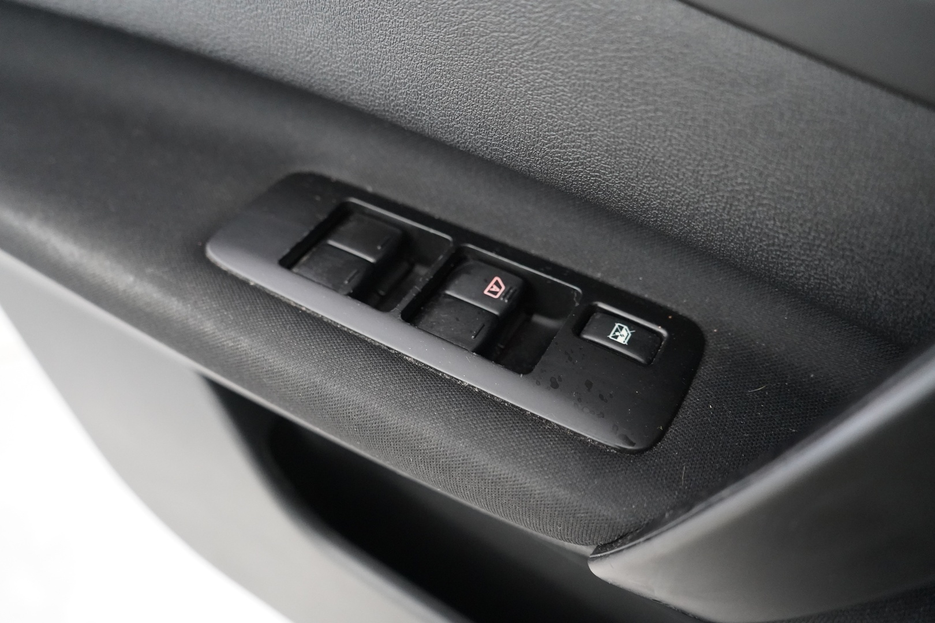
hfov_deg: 65.5
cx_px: 468
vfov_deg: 46.4
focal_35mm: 28
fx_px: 727
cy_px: 312
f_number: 3.5
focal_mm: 28
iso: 6400
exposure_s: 1/40
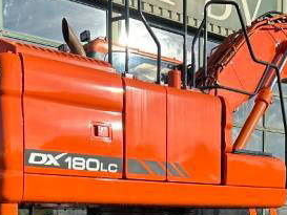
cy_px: 229
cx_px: 145
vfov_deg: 22.8
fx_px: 506
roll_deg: -0.1
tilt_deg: -2.1
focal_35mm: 61
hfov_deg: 31.7
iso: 50
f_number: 1.5
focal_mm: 5.7
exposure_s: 1/3257
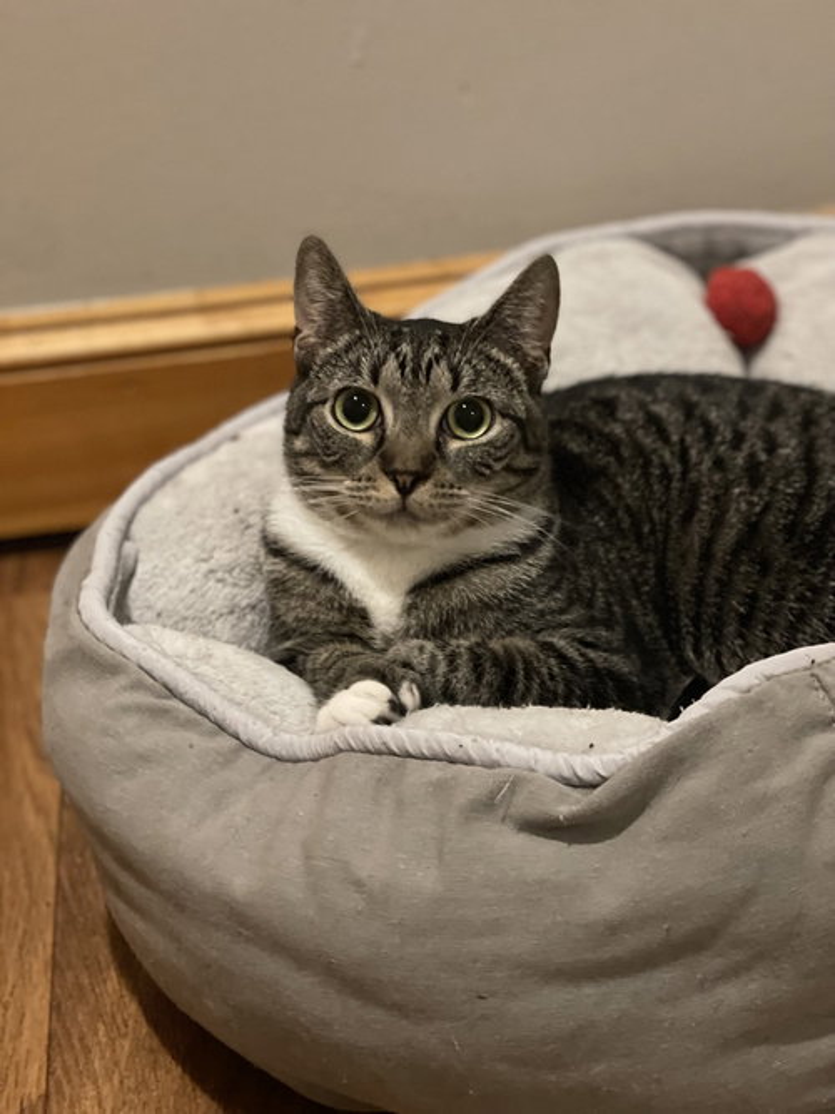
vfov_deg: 30.3
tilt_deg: -27.4
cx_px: 418
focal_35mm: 64
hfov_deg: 22.9
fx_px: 2059
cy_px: 557
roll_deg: +5.7
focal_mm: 7.5
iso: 640
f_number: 2.2
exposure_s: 1/15
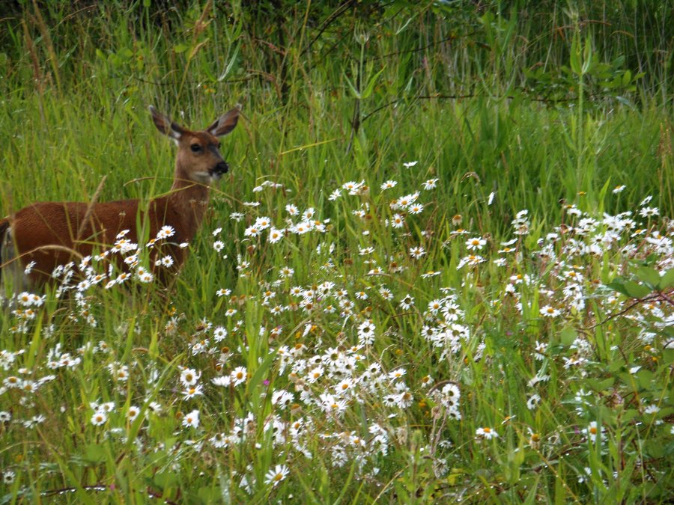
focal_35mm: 250
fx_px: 4868
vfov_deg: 5.9
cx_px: 337
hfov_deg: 7.9
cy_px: 252
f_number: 5.8
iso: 80
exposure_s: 1/30
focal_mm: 45
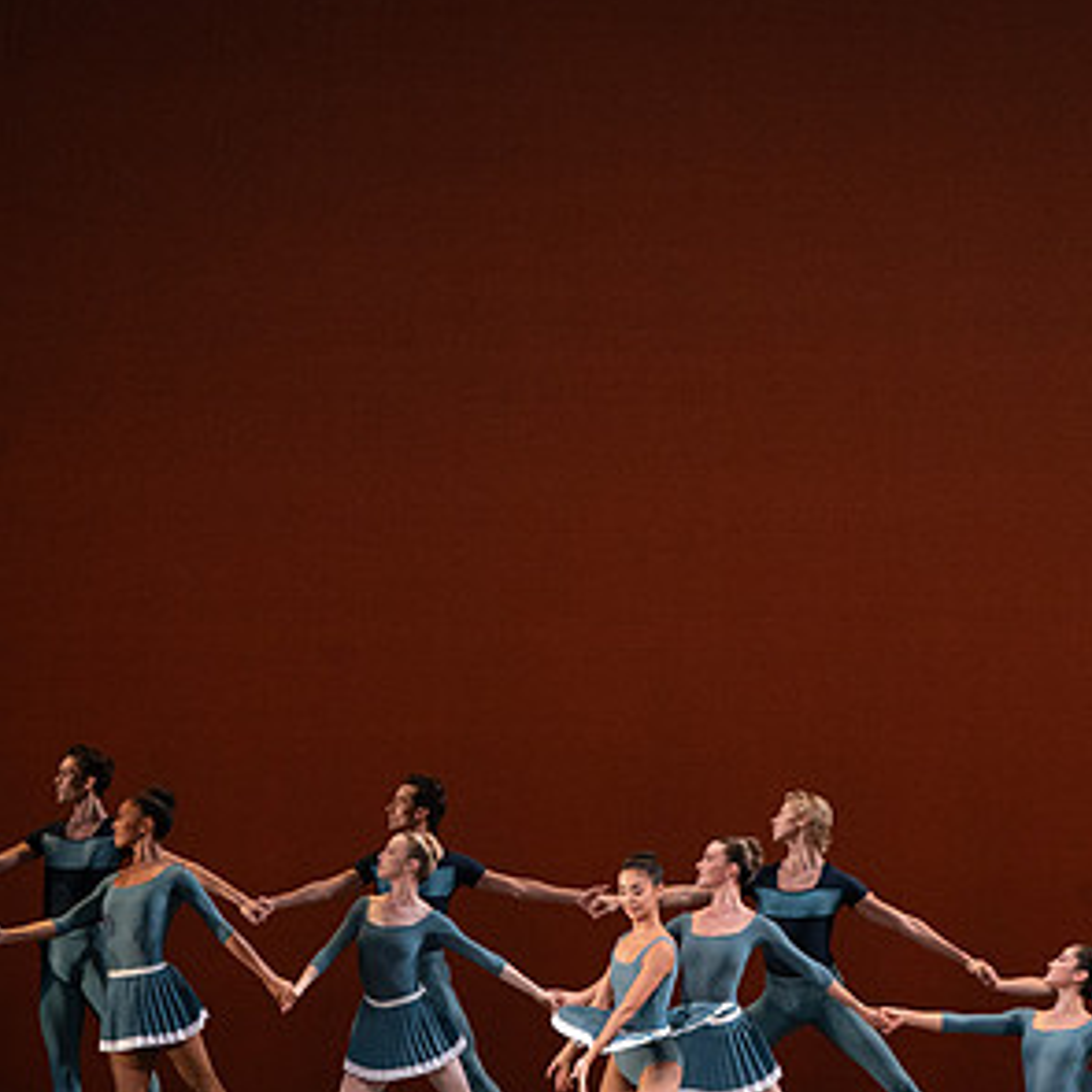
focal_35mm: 289
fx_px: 10315
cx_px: 566
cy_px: 627
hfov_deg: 6.1
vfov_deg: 6.1
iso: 5000
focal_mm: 173
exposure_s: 1/400
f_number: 9
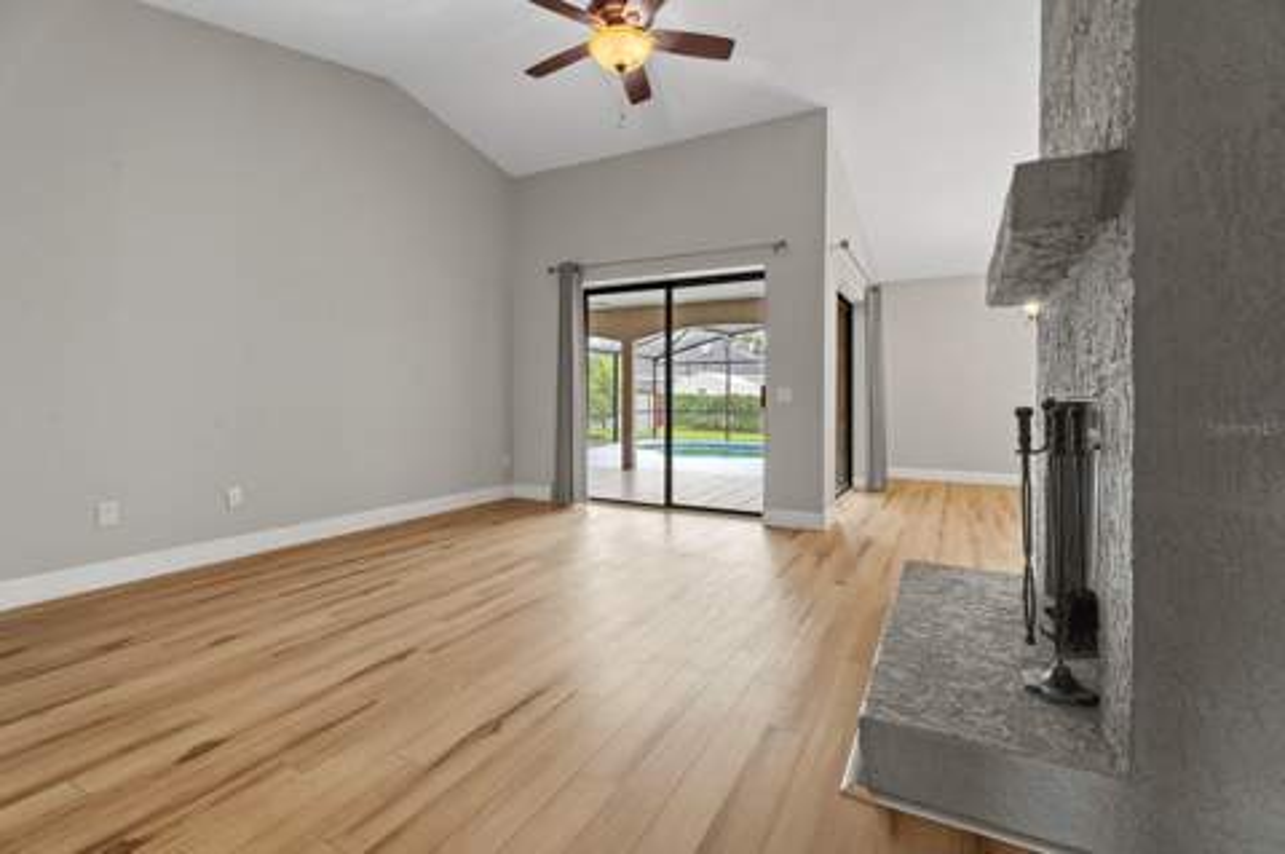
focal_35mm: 16
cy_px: 427
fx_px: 571
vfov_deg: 73.6
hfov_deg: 96.8
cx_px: 642
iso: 1000
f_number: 9
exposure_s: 1/2.5
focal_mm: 16
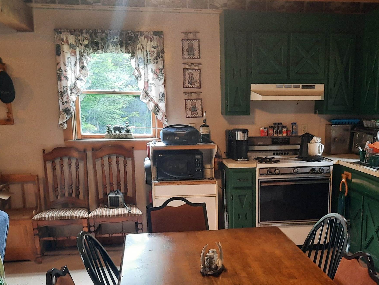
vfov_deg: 32.2
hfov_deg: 42.6
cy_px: 219
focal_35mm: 44
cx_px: 242
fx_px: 482
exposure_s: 1/40
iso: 320
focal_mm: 4.6
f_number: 2
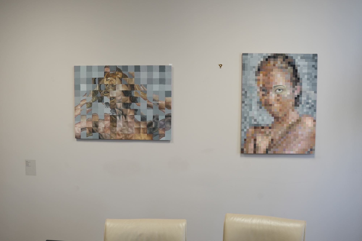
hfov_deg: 53.1
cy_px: 120
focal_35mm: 36
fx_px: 362
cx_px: 181
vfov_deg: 36.9
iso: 250
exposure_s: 1/80
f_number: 2.8
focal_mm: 24
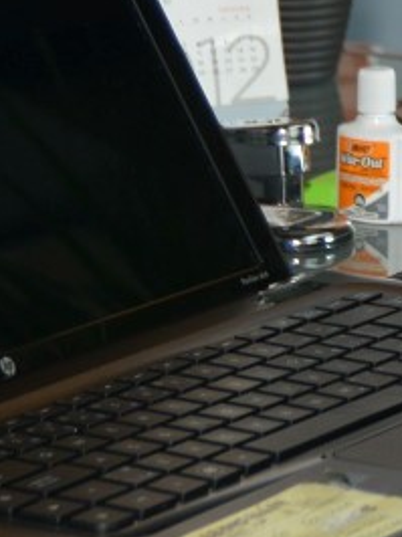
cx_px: 1046
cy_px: -246
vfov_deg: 6.7
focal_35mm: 293
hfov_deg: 4.9
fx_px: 4544
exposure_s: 1/160
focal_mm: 50
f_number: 5.6
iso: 640
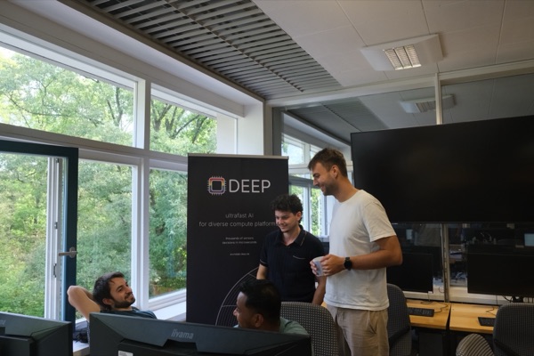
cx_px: 267
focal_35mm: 27
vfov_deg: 47.9
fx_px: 400
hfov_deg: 67.4
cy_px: 178
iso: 1600
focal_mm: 18
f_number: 6.4
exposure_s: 1/85
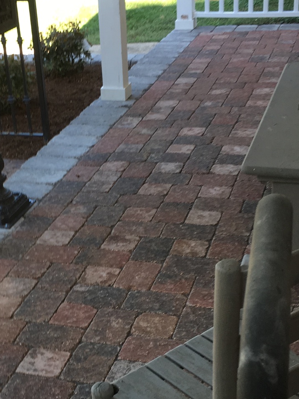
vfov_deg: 30.8
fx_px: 714
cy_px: 289
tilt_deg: -27.5
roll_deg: +6.9
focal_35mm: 62
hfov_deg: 23.5
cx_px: 84
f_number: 2.2
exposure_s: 1/120
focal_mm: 4.15
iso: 32
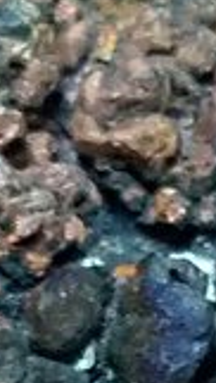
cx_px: 192
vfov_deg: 7.6
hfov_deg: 4.3
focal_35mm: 281
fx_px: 2851
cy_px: 538
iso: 207
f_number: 2
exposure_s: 1/33.3
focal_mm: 3.54
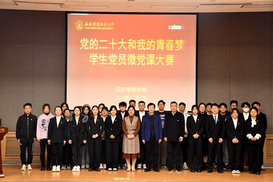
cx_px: 136
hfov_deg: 30.1
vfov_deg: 20.3
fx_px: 508
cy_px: 91
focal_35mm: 67
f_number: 4.5
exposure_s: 1/80
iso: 2500
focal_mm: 45
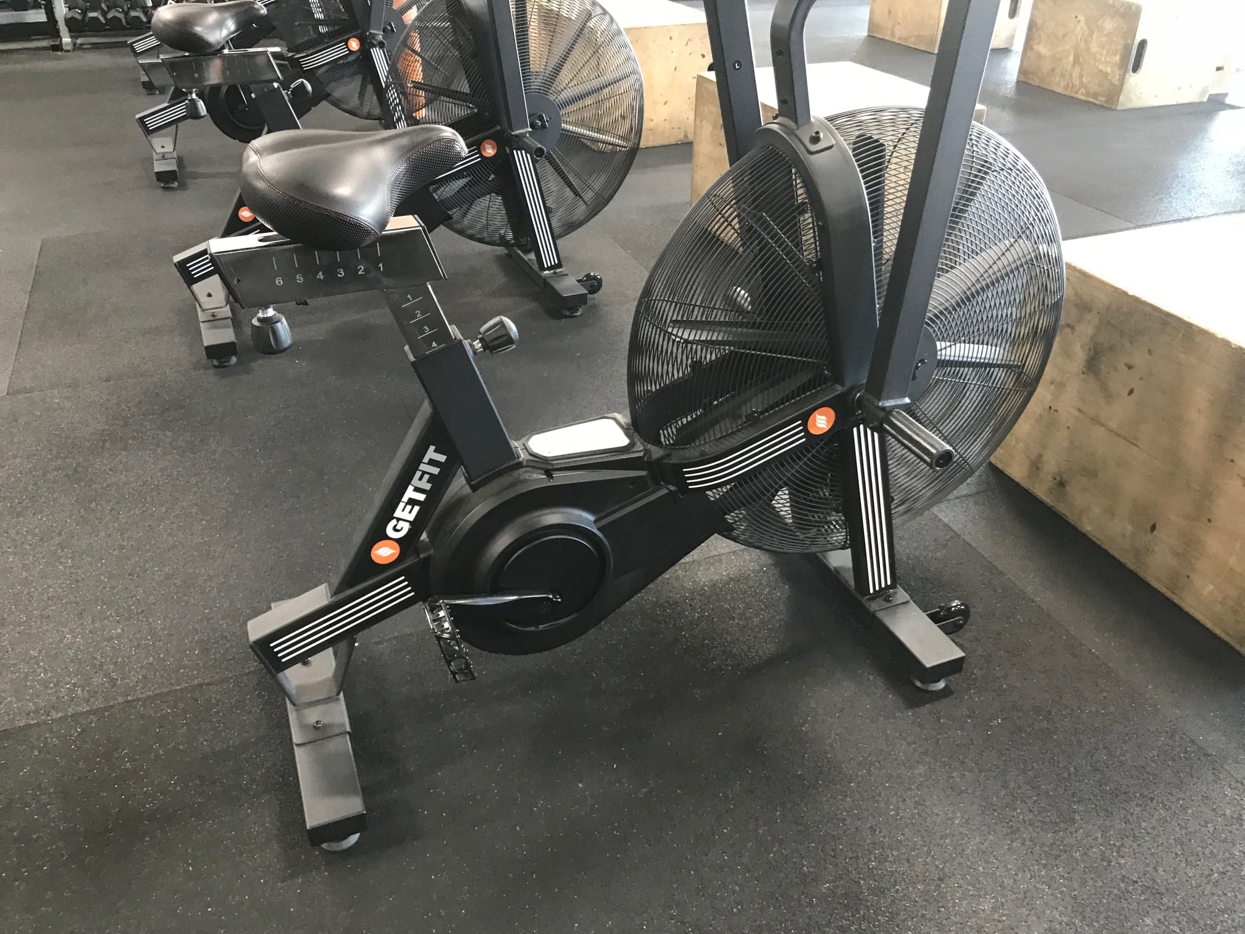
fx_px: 1007
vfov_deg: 49.7
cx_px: 622
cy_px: 467
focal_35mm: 28
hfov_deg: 63.4
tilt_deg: -31.5
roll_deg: -0.3
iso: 100
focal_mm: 3.99
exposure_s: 1/9
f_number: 1.8
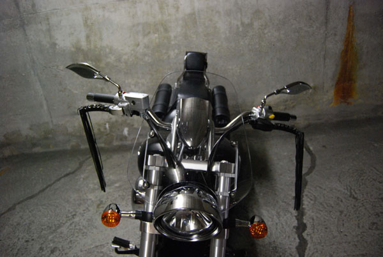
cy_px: 128
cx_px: 192
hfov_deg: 67.3
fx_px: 288
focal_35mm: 27
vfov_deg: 48.1
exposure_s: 1/20
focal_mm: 18
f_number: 3.5
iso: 1600
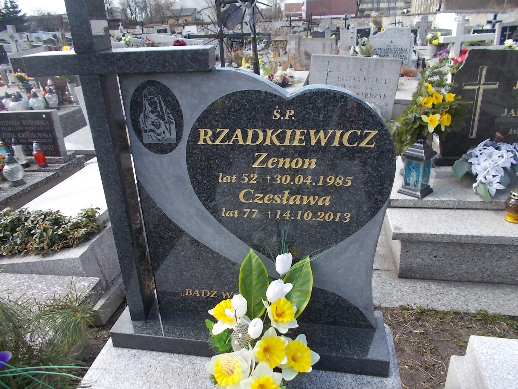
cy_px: 194
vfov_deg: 53.1
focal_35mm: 26
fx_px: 389
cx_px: 259
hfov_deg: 67.3
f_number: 3.2
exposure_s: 1/400
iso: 80
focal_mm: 4.6
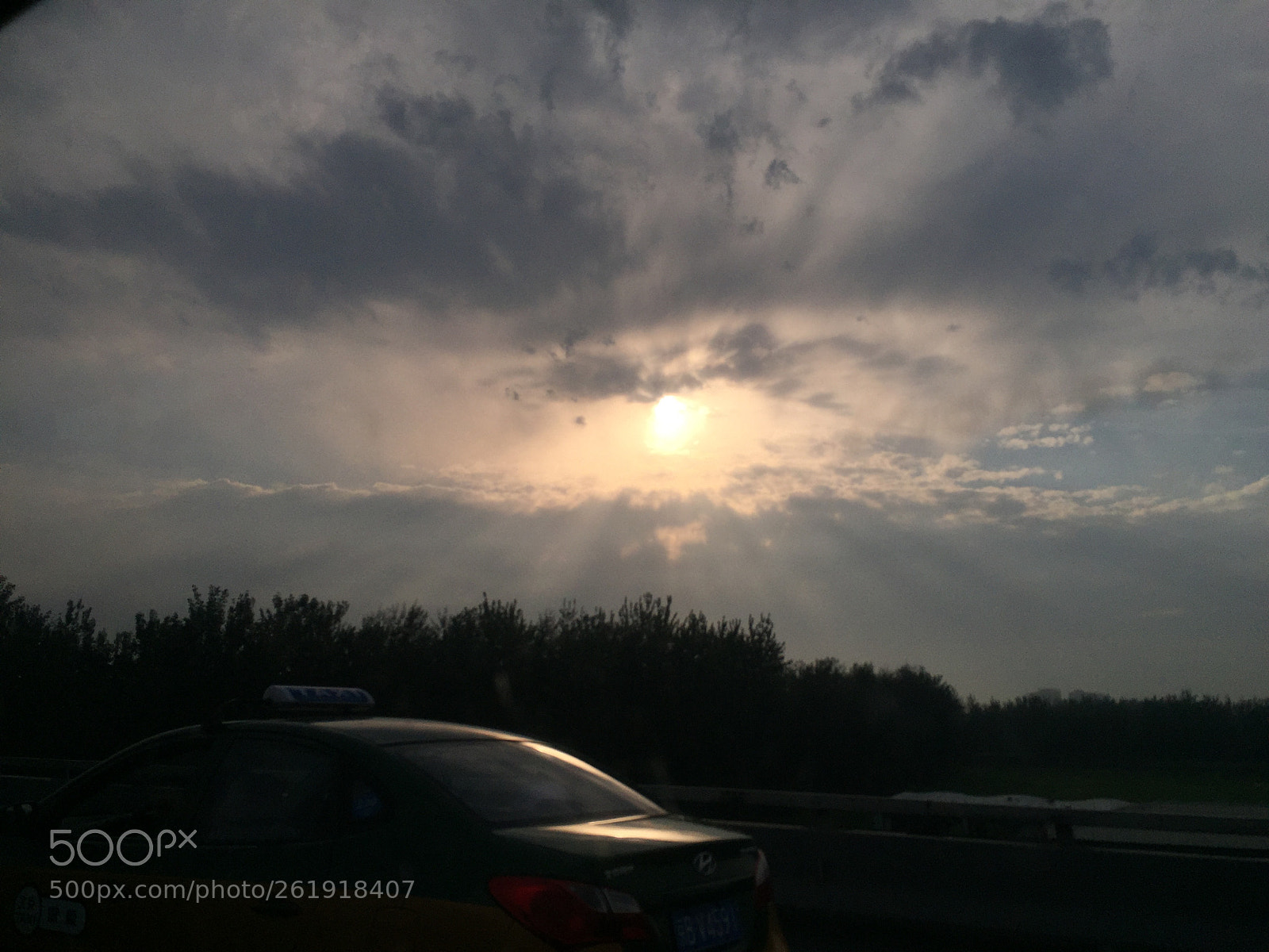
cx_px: 634
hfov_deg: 61.7
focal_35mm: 29
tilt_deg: +15.4
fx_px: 1063
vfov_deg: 48.2
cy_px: 476
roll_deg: +0.4
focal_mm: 4.15
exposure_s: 1/6623
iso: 32
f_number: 2.2
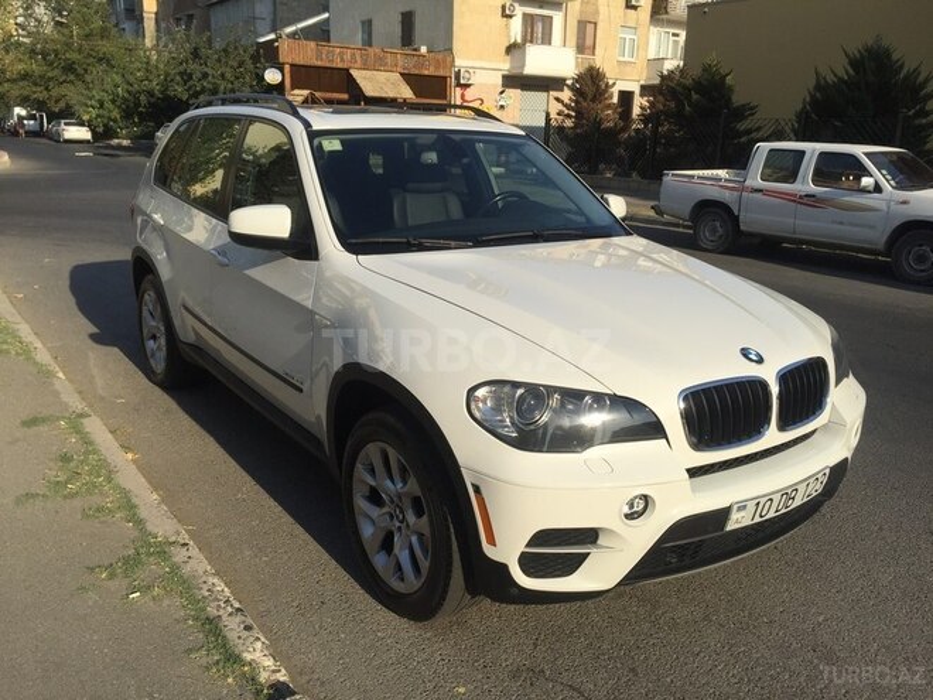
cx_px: 466
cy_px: 350
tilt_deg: -15.5
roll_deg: -3.0
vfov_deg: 48.2
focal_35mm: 29
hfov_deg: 61.7
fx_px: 782
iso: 32
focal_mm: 4.15
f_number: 2.2
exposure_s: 1/2639
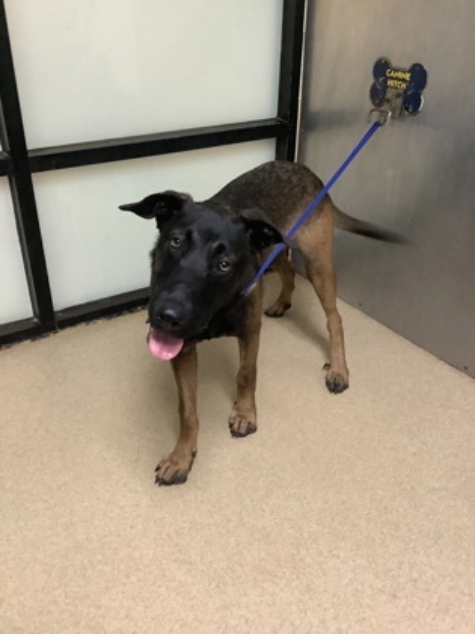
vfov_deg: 58.4
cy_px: 317
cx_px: 238
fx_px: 567
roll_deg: -0.4
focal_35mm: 31
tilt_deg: -30.3
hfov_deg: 45.4
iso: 400
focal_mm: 3.3
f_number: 2.4
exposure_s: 1/30
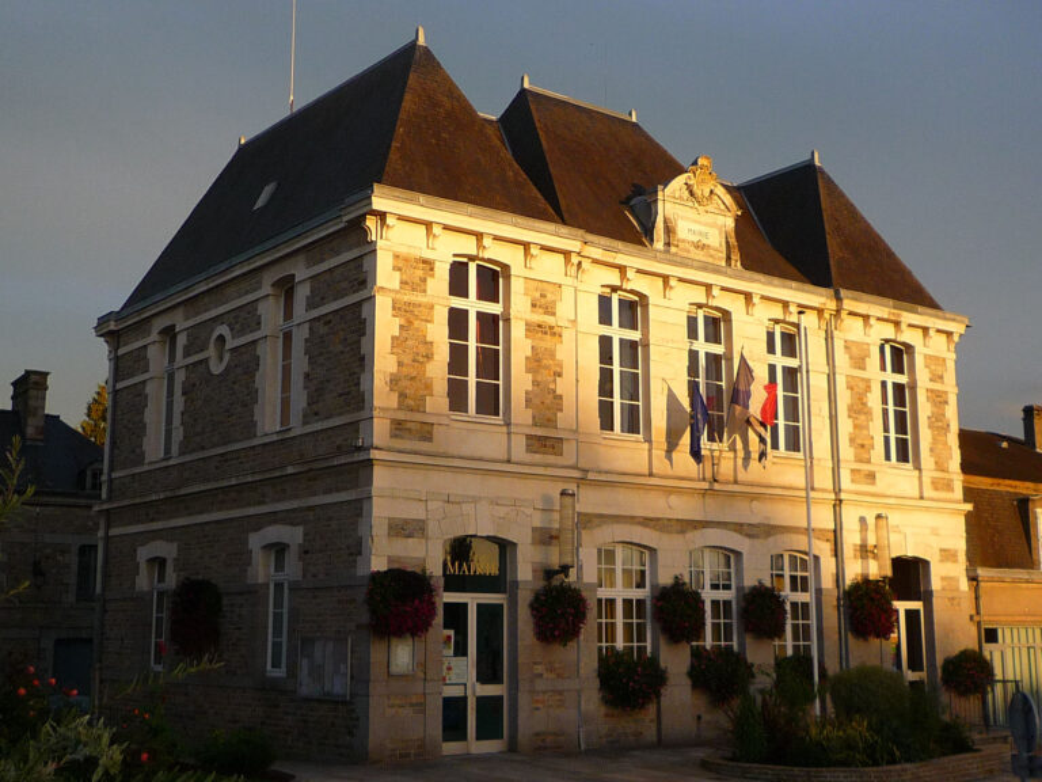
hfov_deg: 42.1
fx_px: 1355
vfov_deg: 32.2
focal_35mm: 45
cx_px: 521
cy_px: 391
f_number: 2.8
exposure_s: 1/500
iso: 100
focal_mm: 4.4
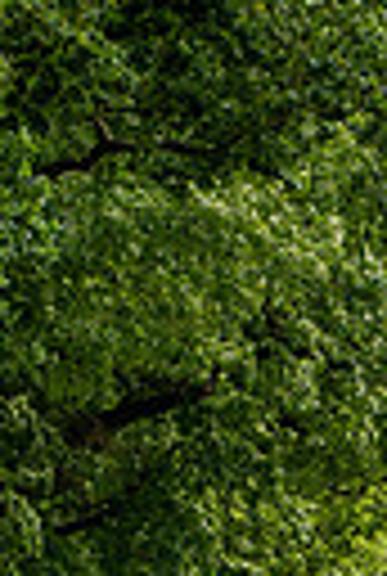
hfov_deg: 2.0
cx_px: 50
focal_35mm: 700
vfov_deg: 2.9
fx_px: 11226
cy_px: 772
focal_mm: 155
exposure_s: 1/1000
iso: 250
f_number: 4
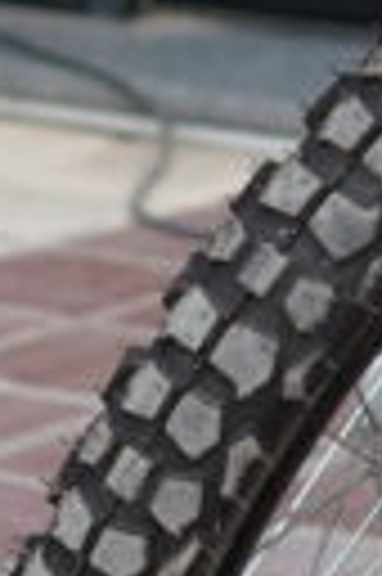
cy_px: -342
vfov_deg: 5.8
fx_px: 5601
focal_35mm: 351
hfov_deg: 3.8
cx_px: 1249
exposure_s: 1/125
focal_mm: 50
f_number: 2.8
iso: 100
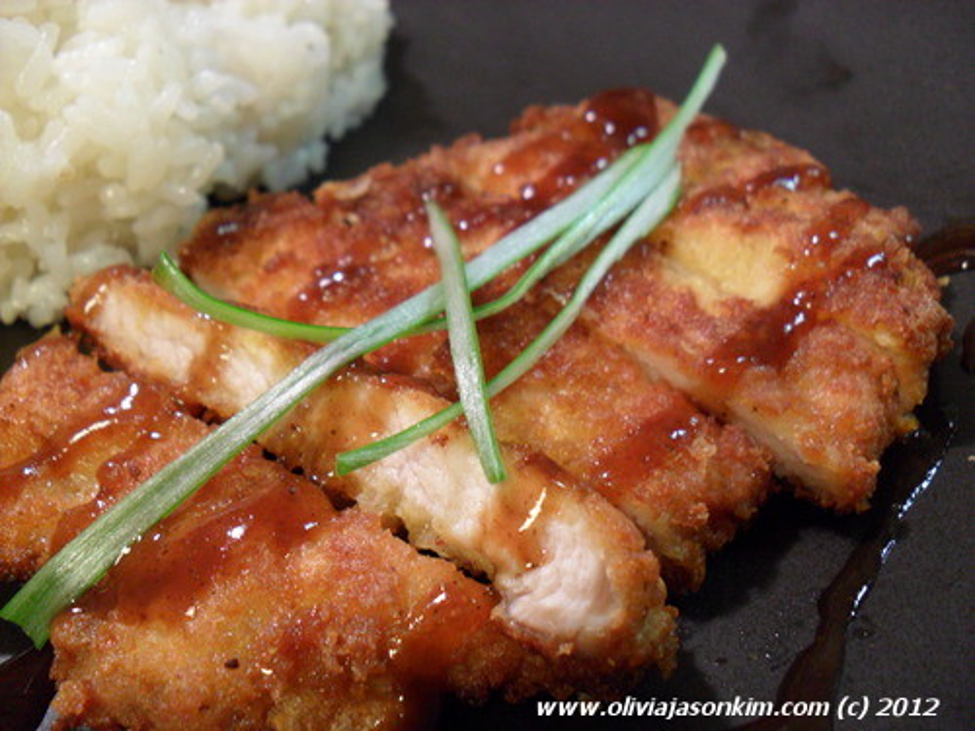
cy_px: 366
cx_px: 488
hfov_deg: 52.6
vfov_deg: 40.7
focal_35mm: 35
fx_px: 986
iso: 200
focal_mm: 6.3
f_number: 3
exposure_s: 1/15
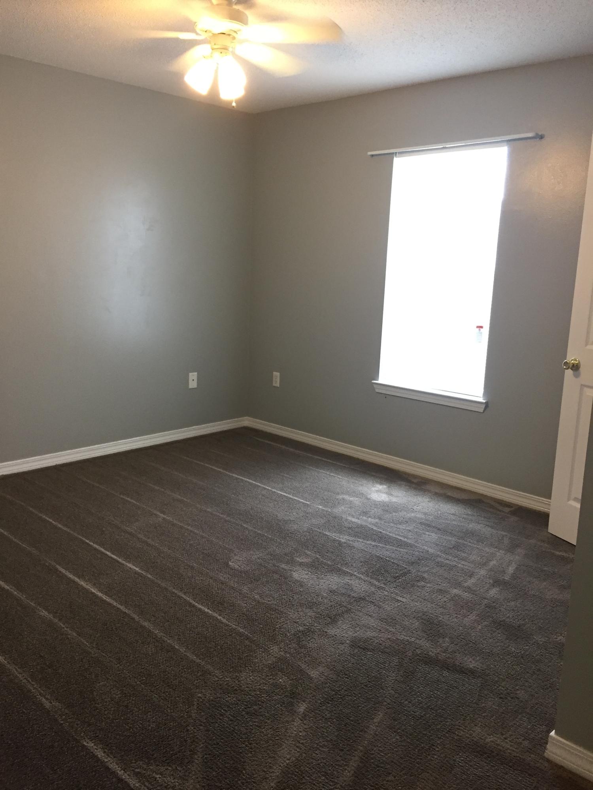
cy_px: 395
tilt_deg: -10.6
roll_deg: -2.0
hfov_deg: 48.2
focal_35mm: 29
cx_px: 296
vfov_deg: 61.7
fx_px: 662
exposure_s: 1/30
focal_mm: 4.15
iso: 160
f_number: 2.2
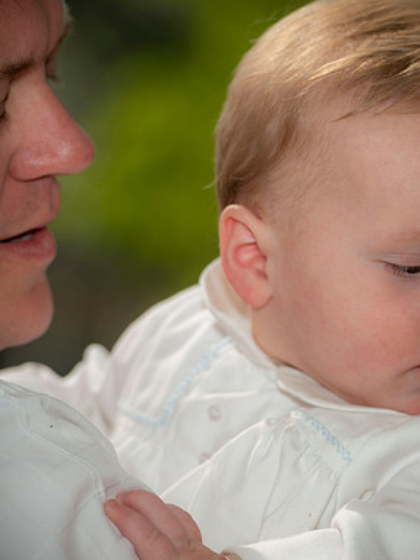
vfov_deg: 6.8
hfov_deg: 5.1
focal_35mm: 291
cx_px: 297
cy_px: 281
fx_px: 4710
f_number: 5
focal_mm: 200
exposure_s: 1/250
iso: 50
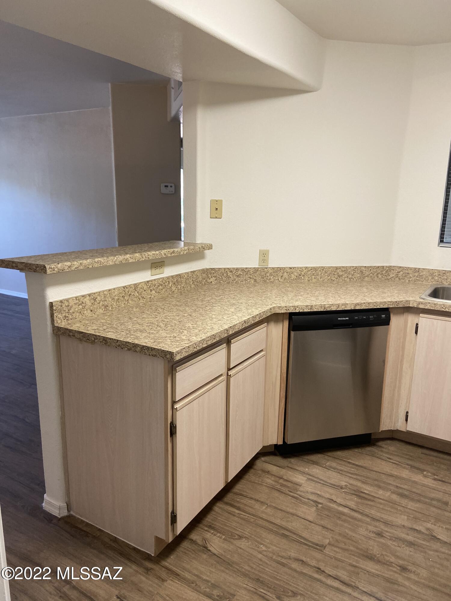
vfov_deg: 67.3
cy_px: 300
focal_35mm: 26
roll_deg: +0.0
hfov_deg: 53.1
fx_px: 452
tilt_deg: -10.2
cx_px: 226
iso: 125
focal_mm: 4.25
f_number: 1.8
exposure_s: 1/60
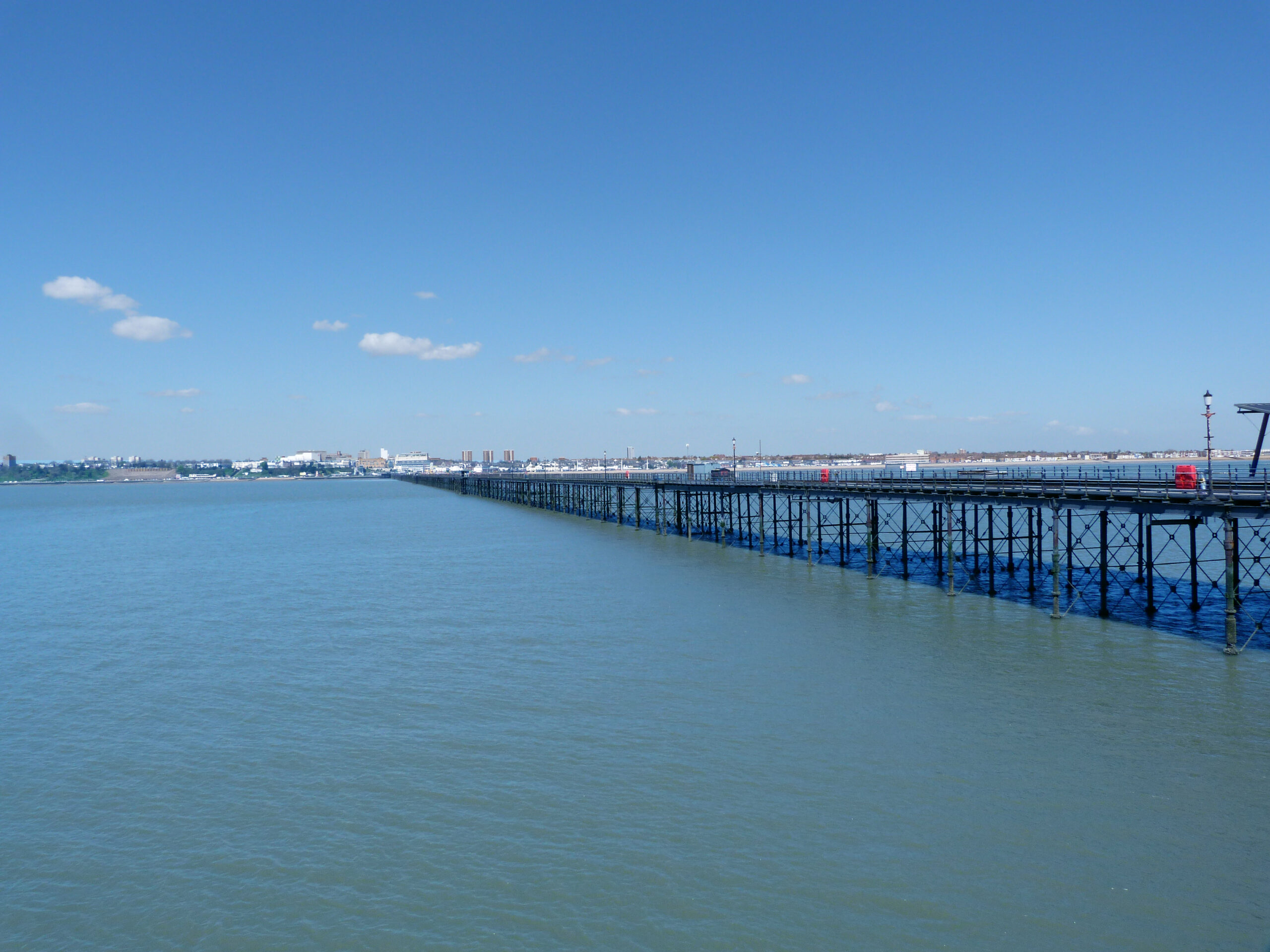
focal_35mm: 25
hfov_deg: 69.4
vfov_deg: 54.9
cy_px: 476
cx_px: 635
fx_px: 917
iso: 80
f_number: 5.6
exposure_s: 1/400
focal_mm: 4.5
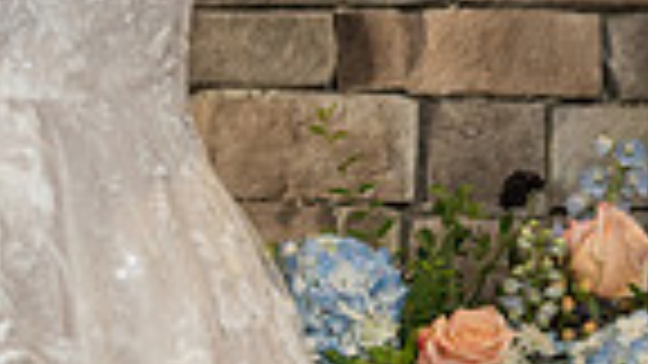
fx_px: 8574
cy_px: -389
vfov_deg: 2.4
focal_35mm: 499
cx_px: -628
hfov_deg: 4.3
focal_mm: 114
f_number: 4
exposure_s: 1/200
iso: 1000
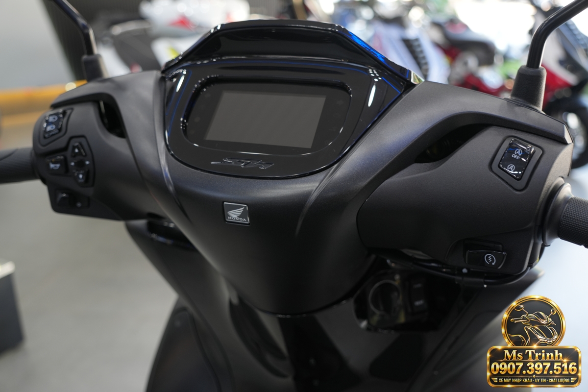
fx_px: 571
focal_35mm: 35
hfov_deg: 54.5
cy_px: 196
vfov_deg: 37.9
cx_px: 294
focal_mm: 23.3
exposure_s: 1/60
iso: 200
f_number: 2.8
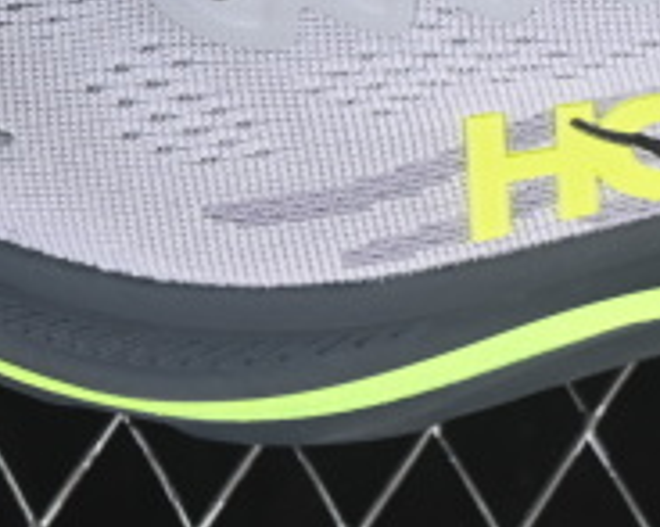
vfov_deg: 5.0
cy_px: -342
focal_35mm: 306
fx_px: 5974
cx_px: 628
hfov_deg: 6.3
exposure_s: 1/60
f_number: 7.1
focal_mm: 50
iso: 160
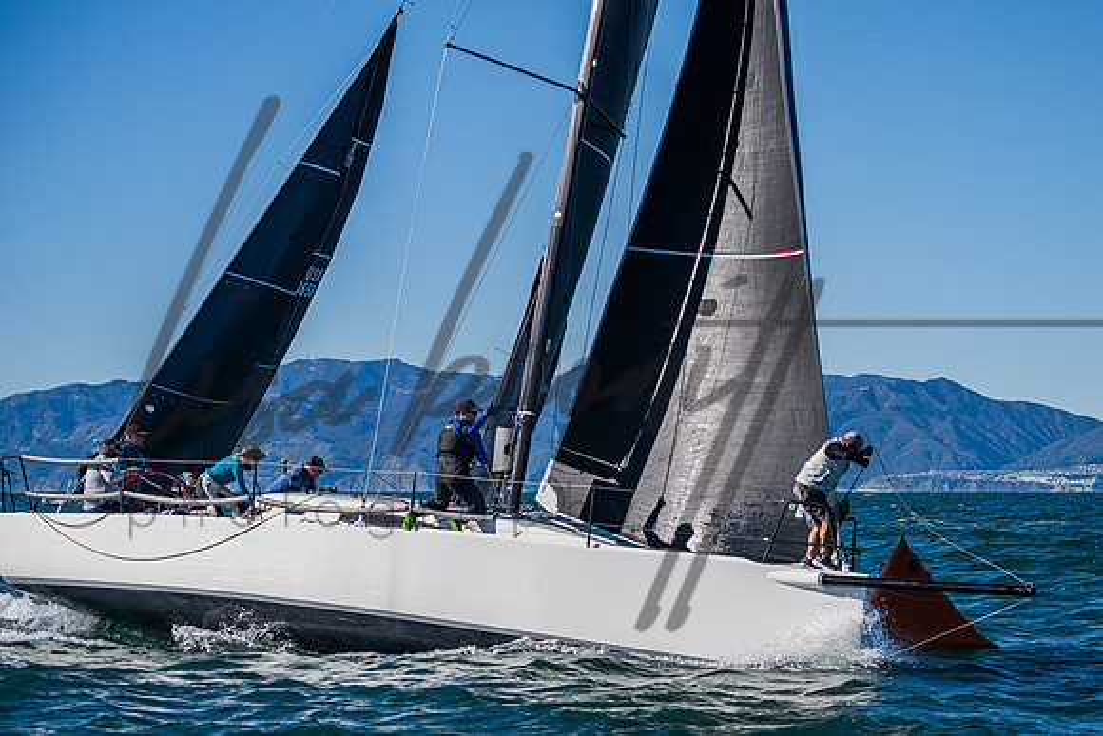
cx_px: 630
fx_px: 3554
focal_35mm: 116
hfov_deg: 17.6
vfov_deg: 11.8
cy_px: 416
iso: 400
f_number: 5.6
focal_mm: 100
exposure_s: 1/4000
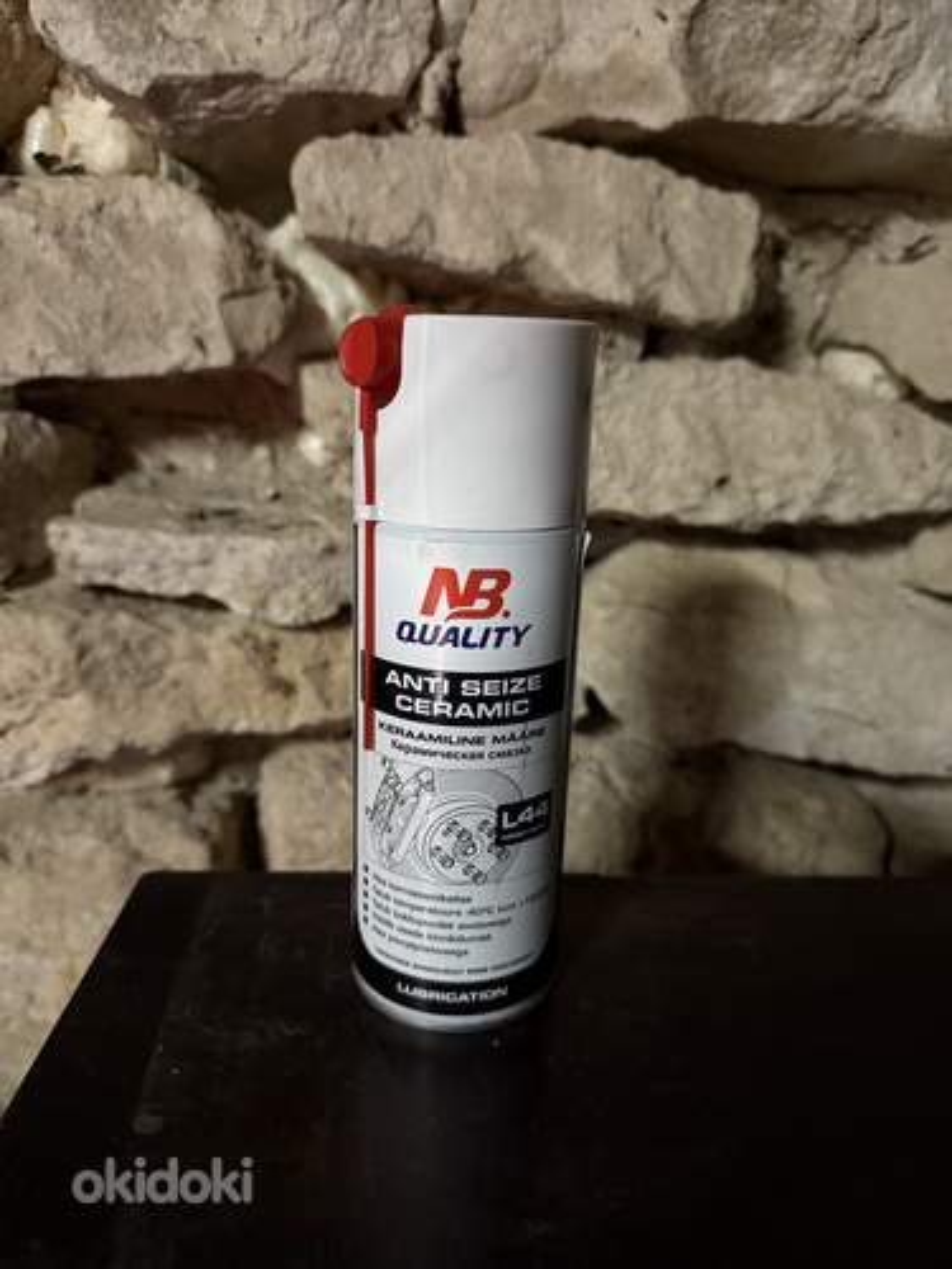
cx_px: 476
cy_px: 634
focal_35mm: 24
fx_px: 880
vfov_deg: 71.6
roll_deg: -2.7
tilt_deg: -14.4
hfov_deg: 56.8
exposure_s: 1/33
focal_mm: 6.76
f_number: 1.78
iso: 1000
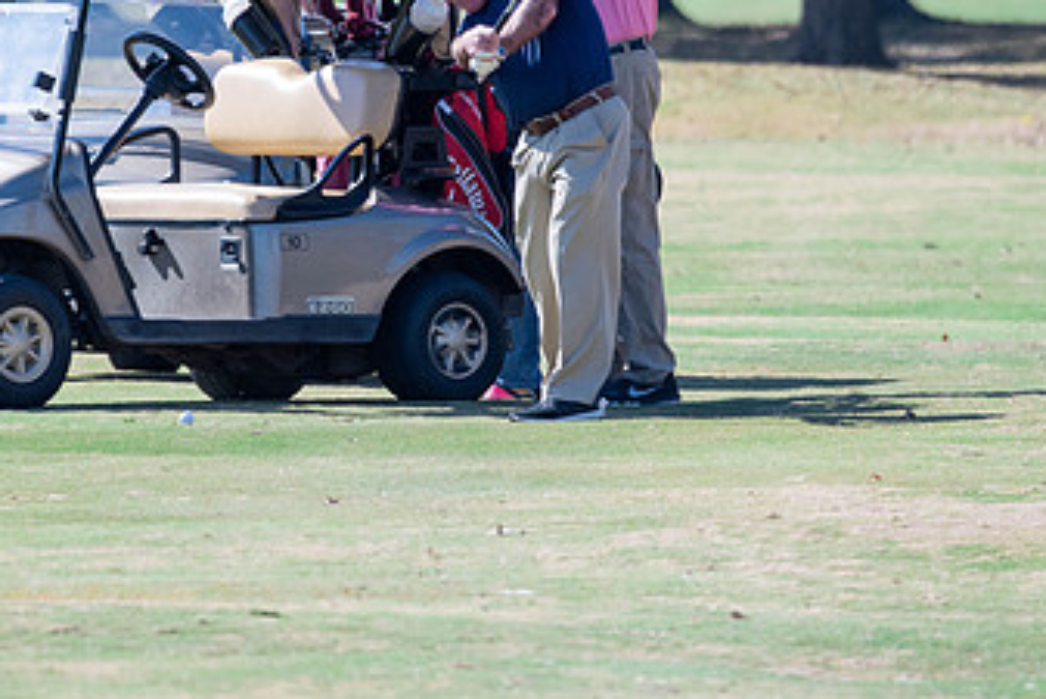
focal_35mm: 879
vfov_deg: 1.6
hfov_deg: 2.3
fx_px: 25549
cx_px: 525
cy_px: 197
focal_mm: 340
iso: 400
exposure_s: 1/1000
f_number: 5.6
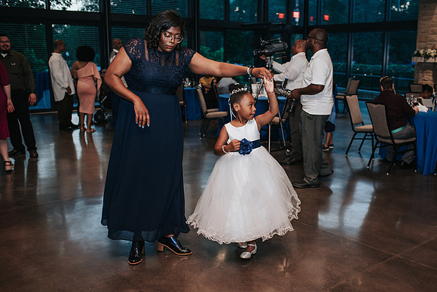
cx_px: 246
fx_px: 478
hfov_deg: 49.0
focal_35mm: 39
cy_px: 164
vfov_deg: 33.9
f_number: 2.8
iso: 1000
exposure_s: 1/160
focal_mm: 35
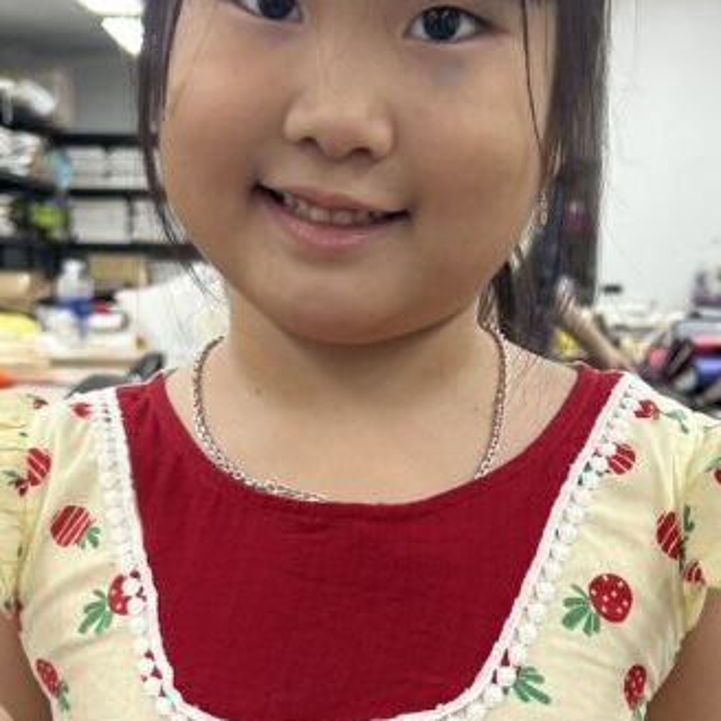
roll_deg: +0.2
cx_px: 314
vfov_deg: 24.1
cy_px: 622
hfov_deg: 24.6
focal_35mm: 70
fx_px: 1650
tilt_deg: -13.4
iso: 40
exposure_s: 1/100
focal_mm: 5.7
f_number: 1.5
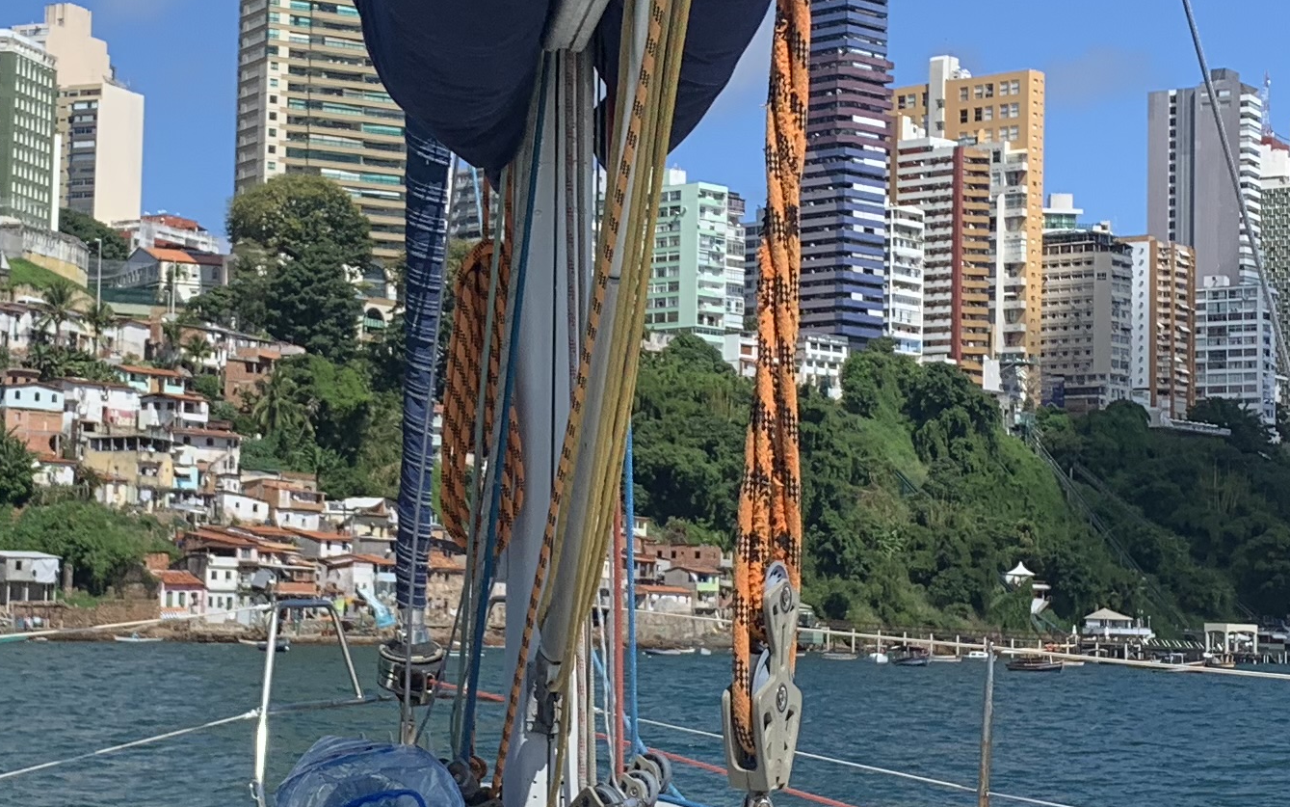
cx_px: 527
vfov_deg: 15.7
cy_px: 354
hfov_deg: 24.9
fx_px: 2918
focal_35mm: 83
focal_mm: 4.25
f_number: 1.8
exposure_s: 1/2833
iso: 25
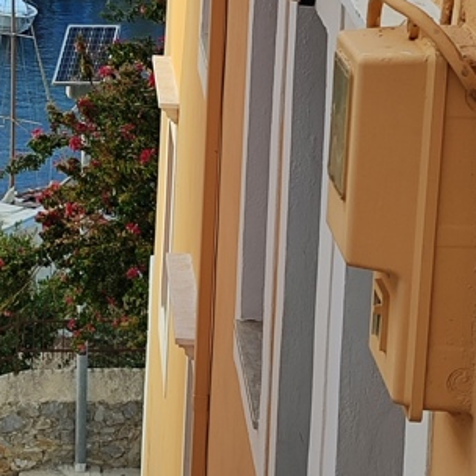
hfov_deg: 24.1
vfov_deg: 24.4
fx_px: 1042
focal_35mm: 67
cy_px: -11
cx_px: -42
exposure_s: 1/172
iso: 50
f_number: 1.89
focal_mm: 5.89
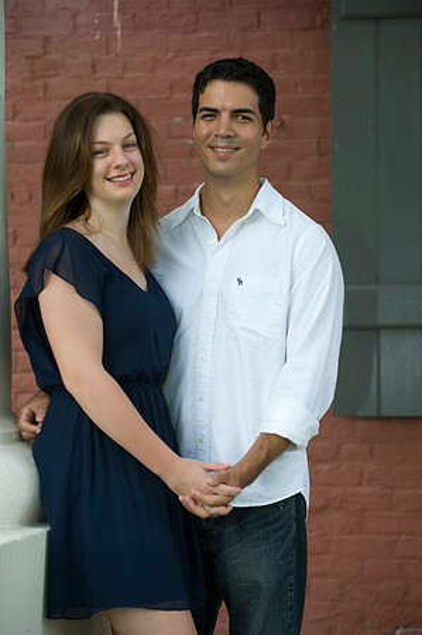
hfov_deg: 10.1
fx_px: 2379
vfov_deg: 15.2
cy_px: 318
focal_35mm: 135
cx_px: 211
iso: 250
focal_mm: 135
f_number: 4
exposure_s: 1/160
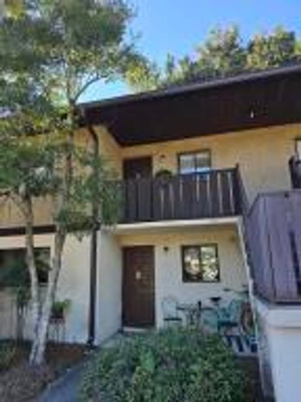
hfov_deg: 58.9
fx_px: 267
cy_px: 201
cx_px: 150
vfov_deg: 73.9
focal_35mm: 23
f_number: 1.7
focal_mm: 6.3
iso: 16
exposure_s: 1/180
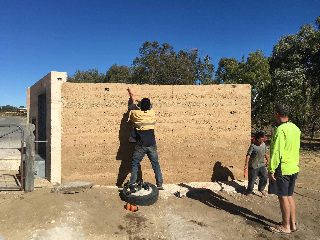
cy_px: 120
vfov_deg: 48.2
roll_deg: +0.7
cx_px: 160
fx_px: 268
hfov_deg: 61.7
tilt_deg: +0.1
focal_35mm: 29
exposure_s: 1/2564
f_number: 2.2
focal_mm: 4.15
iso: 25
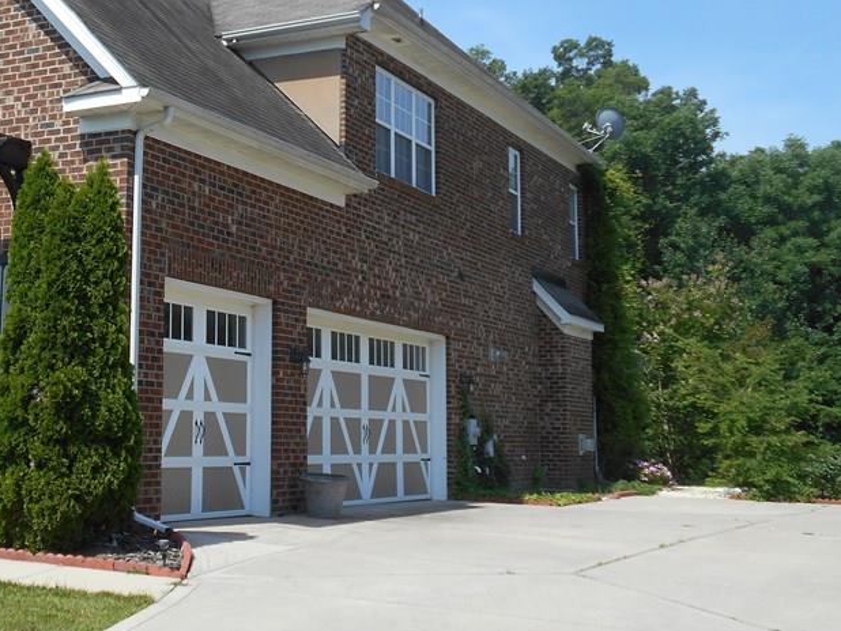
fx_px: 1288
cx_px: 180
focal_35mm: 53
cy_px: 238
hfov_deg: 35.1
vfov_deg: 27.5
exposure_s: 1/800
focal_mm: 5.8
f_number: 3.6
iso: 80
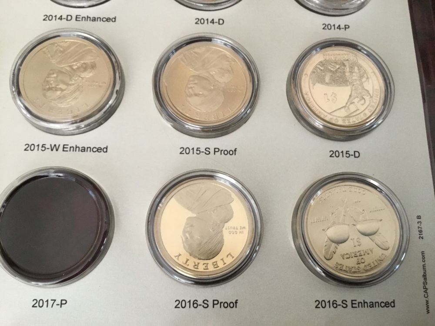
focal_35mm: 31
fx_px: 390
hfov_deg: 58.4
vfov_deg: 45.4
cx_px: 218
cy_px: 163
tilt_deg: -75.8
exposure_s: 1/30
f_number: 2.4
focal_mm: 3.3
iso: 160
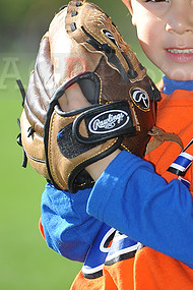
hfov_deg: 3.4
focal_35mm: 407
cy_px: 67
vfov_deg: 5.1
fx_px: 3273
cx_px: 172
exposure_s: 1/800
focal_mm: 200
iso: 200
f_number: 4
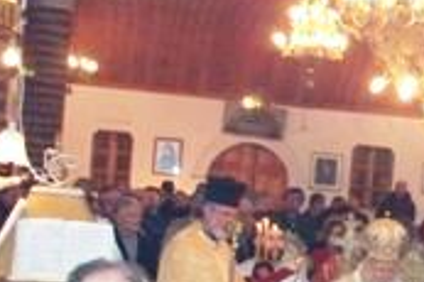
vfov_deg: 14.0
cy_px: 240
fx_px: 1141
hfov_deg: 19.8
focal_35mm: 97
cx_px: 510
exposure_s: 1/30
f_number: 2.8
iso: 400
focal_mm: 7.54
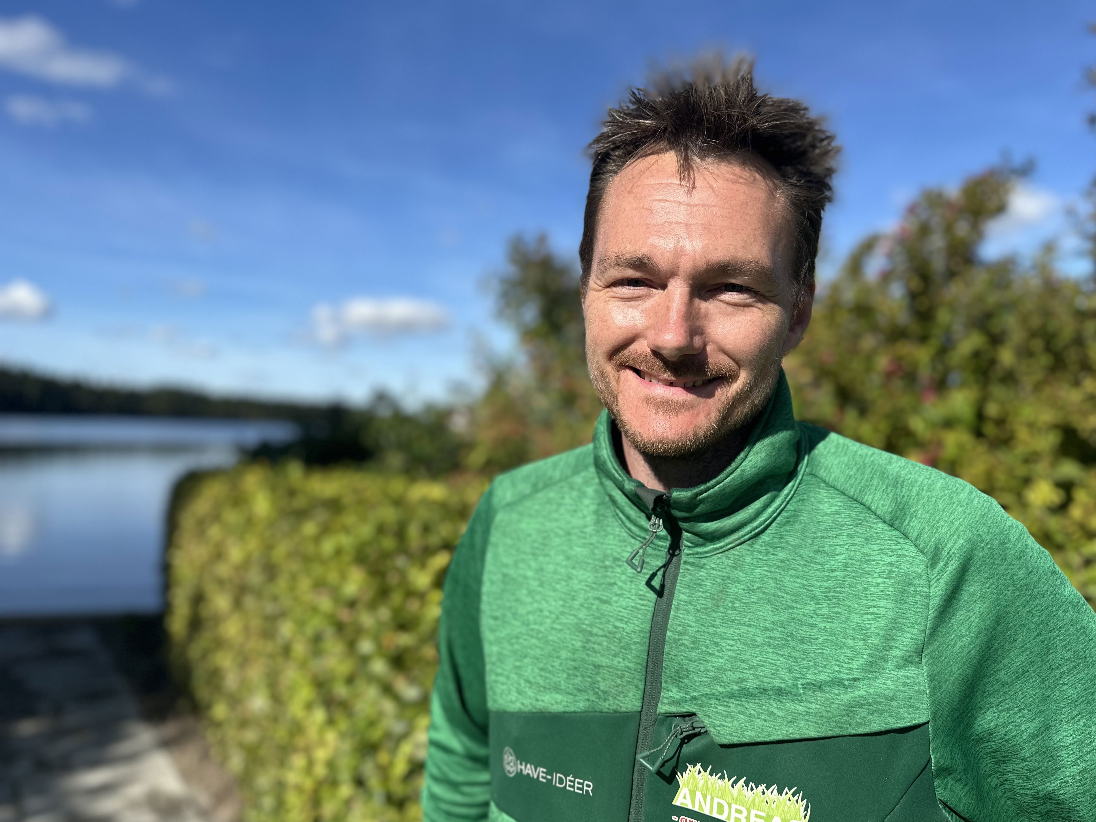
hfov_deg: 69.4
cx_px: 569
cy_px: 423
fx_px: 792
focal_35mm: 25
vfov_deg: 54.9
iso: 80
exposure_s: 1/4762
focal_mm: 6.86
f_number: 1.78
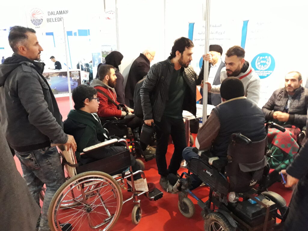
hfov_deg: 65.3
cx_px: 154
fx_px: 240
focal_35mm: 27
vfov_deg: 51.4
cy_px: 116
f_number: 1.7
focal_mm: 3.71
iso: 800
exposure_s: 1/25
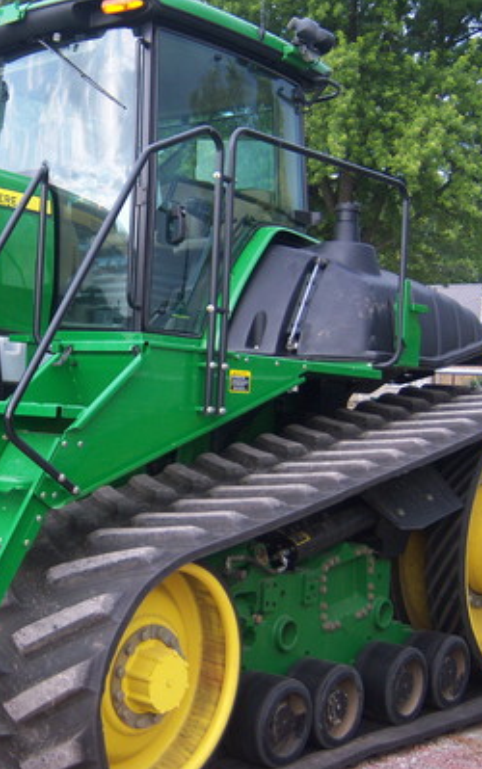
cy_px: 389
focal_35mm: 52
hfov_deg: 24.2
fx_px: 1091
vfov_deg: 38.8
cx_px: 40
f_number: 2.8
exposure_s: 1/160
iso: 80
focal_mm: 7.5
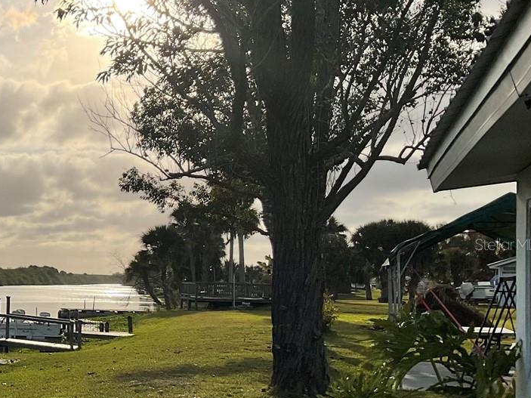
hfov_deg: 26.9
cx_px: -58
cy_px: 244
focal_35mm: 66
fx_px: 1012
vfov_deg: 22.2
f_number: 1.8
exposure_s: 1/6536
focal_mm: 3
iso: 16
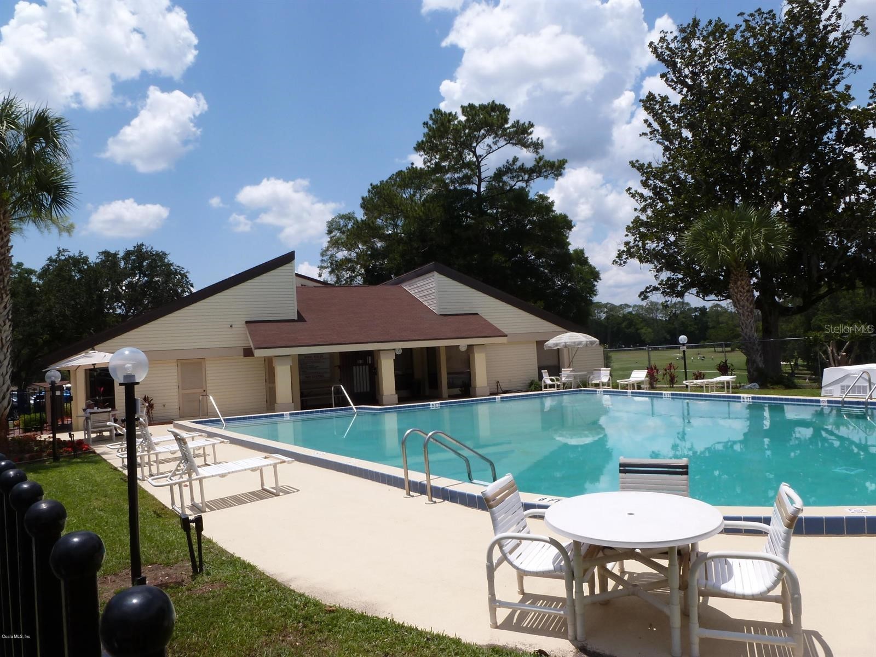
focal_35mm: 24
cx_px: 438
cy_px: 328
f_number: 5.6
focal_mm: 4.3
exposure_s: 1/500
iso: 100
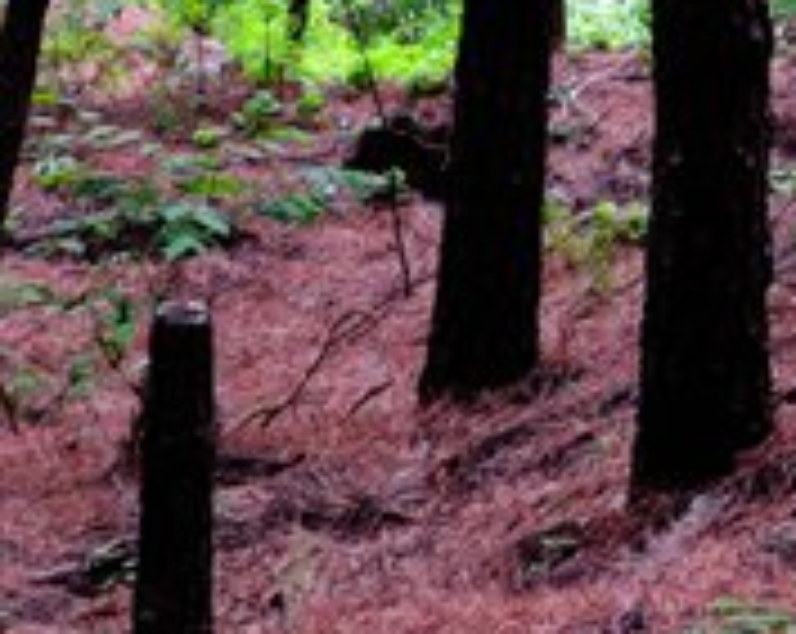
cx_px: 738
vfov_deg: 7.2
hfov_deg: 9.3
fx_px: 4869
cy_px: -661
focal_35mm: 207
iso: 400
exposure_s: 1/25
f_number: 5
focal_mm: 26
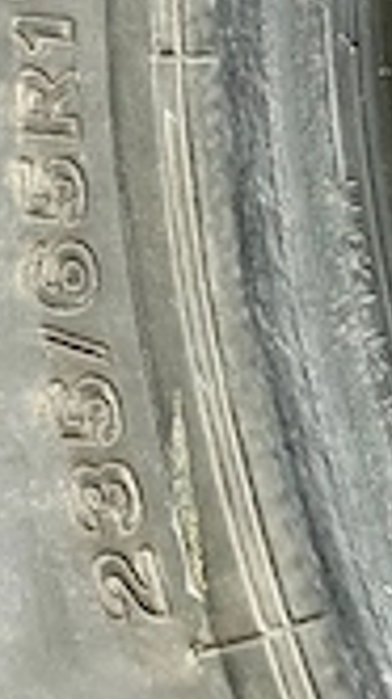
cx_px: 223
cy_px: 168
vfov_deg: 16.9
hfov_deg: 9.6
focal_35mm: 126
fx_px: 2335
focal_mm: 6.76
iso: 800
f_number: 1.78
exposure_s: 1/26
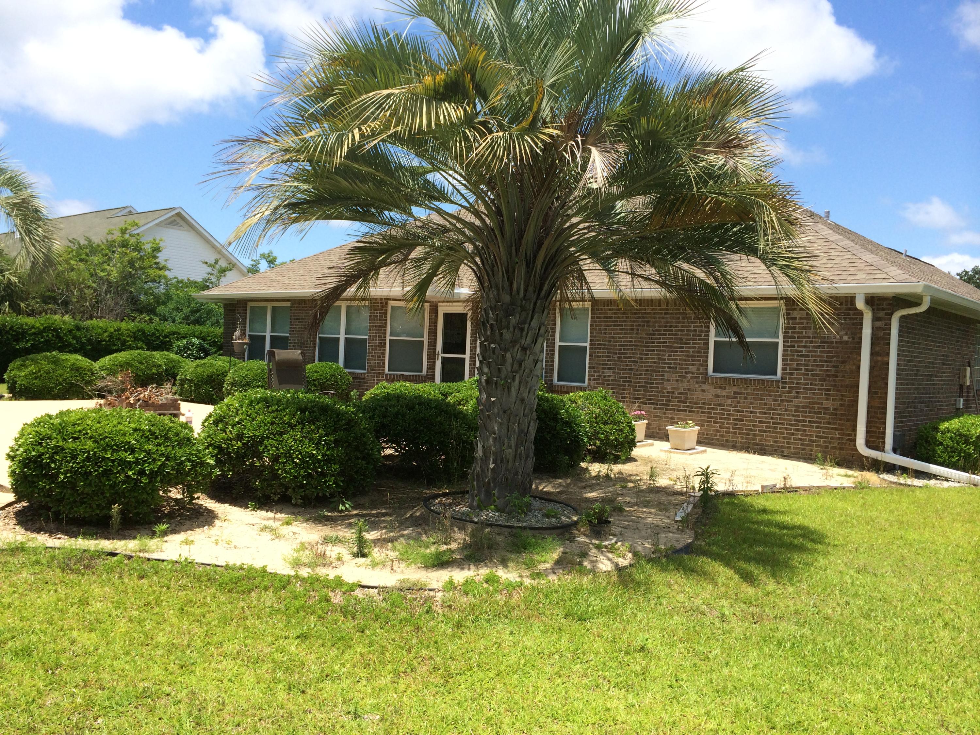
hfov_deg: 60.0
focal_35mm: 30
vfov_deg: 46.8
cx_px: 490
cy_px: 368
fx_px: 849
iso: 40
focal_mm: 4.12
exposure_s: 1/1953
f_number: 2.2
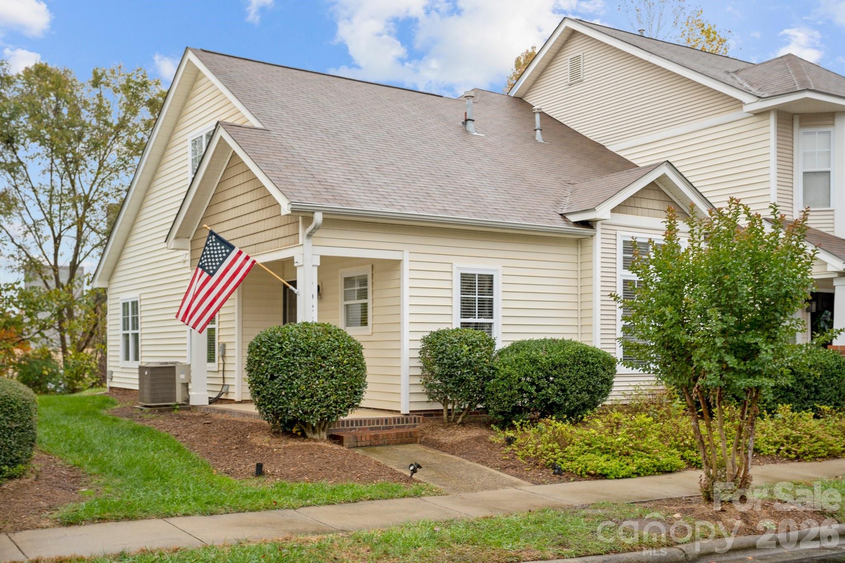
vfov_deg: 33.4
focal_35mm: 40
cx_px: 422
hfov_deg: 48.5
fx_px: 939
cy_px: 282
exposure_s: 1/80
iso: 100
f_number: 4.5
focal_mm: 40
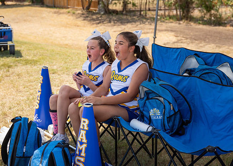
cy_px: 57
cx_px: 105
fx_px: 363
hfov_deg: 35.6
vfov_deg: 25.7
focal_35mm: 55
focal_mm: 35.3
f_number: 2.8
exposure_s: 1/2000
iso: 100
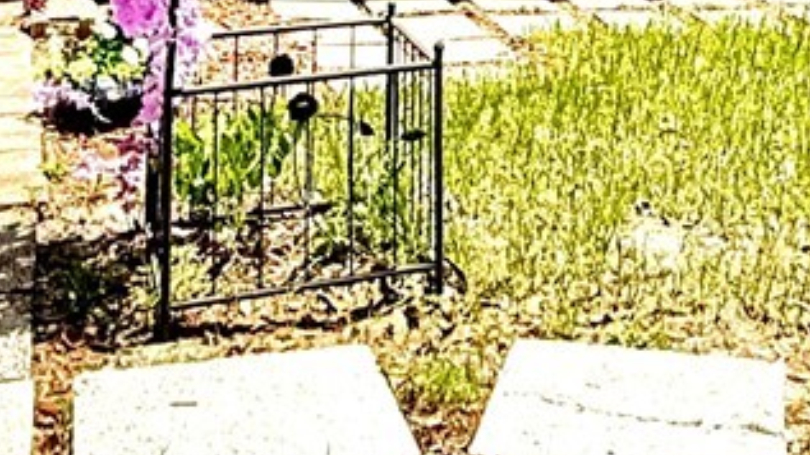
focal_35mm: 77
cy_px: -424
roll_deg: -0.3
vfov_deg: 13.6
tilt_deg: +2.7
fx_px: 1653
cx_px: 746
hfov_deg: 26.5
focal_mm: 2.22
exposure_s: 1/1285
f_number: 2.2
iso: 64
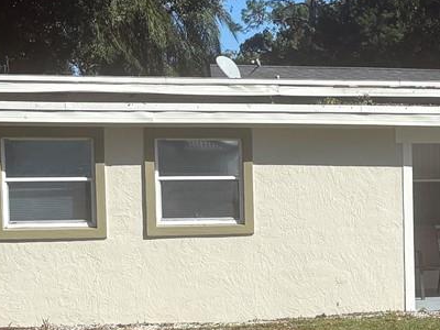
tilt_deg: -3.0
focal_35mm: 104
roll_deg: +0.5
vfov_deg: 14.2
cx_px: 606
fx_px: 1322
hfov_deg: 17.5
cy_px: 244
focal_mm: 5.96
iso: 50
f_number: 1.6
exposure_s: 1/4608
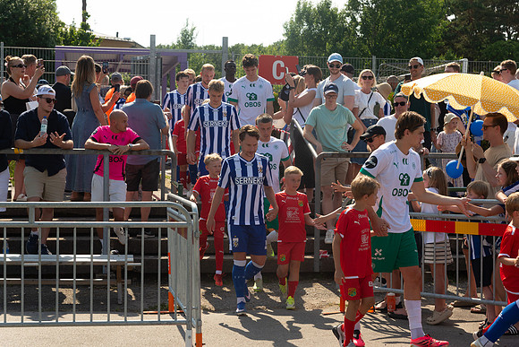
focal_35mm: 71
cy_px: 174
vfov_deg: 19.3
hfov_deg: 28.5
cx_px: 260
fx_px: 1020
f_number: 5.6
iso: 500
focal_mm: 70
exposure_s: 1/1000
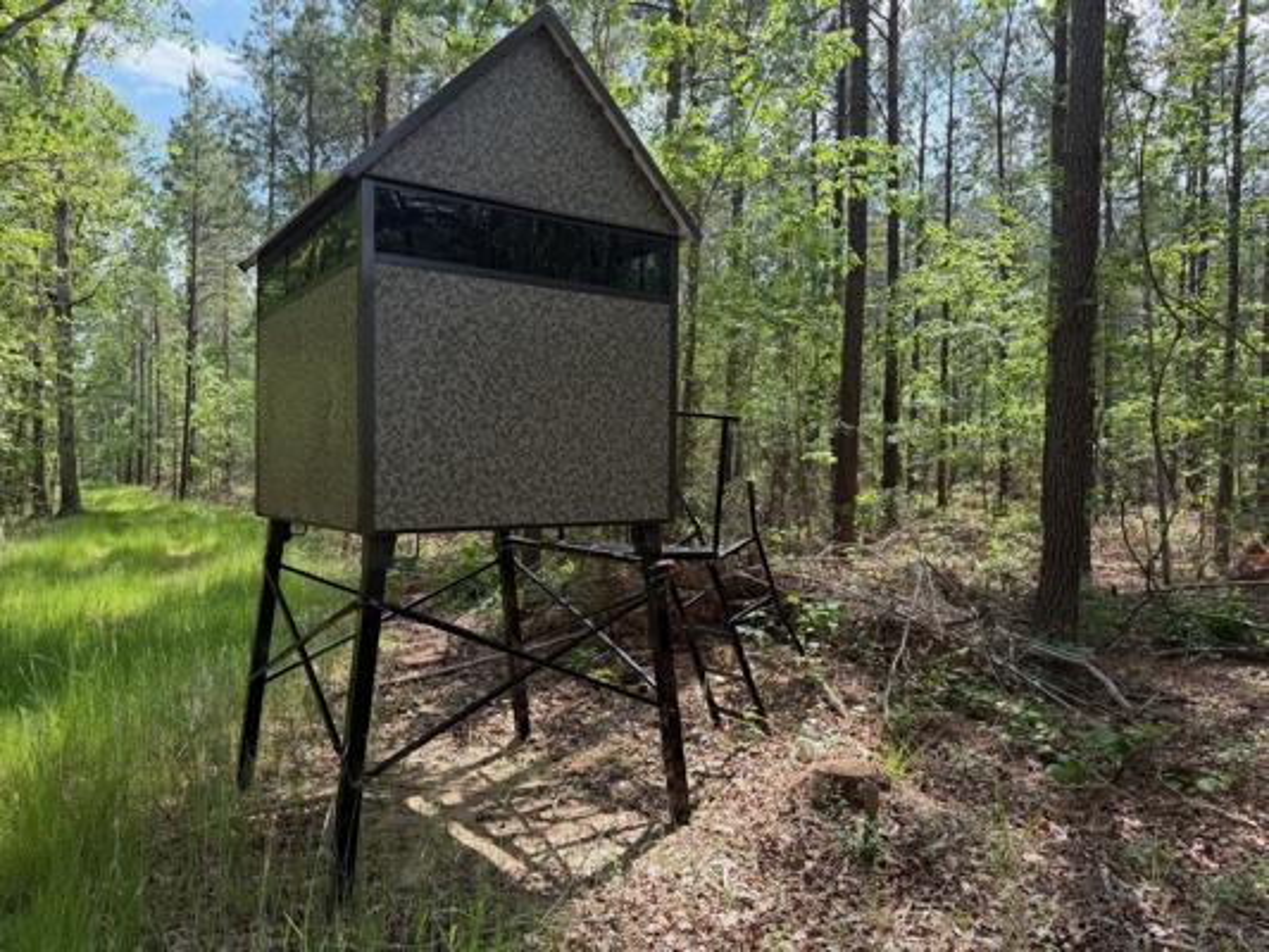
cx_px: 634
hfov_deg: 71.6
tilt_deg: -1.7
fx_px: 880
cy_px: 476
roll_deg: +0.2
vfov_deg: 56.8
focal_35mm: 24
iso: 100
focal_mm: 6.76
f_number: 1.78
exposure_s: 1/1032
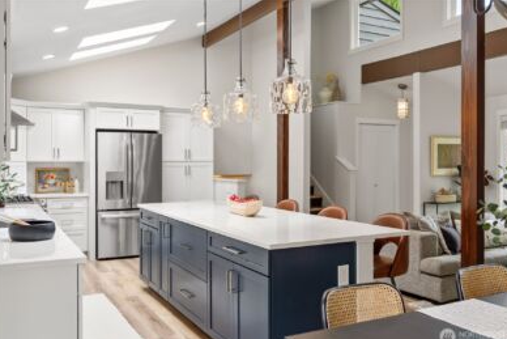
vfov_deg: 40.0
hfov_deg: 57.2
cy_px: 173
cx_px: 254
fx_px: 465
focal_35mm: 33
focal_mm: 32
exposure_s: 1/80
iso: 320
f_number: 3.5
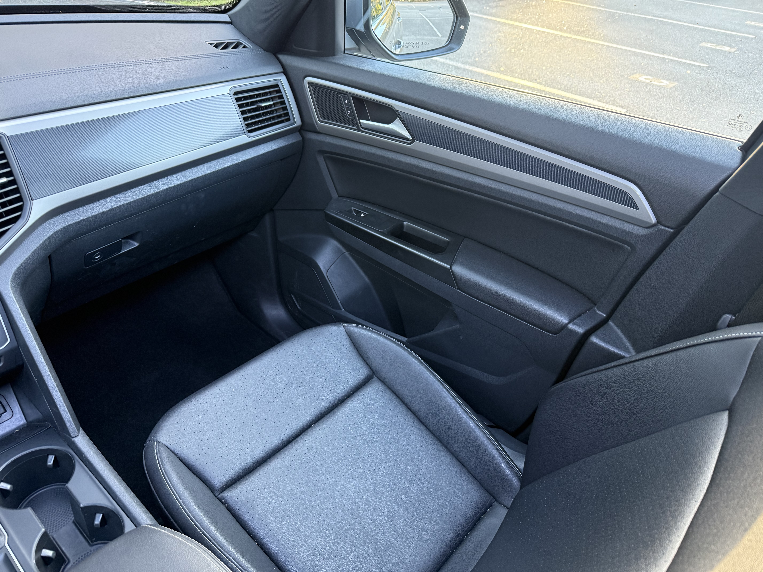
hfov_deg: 71.6
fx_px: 529
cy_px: 286
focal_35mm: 24
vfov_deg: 56.8
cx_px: 382
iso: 320
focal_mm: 6.76
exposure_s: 1/60
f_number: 1.78
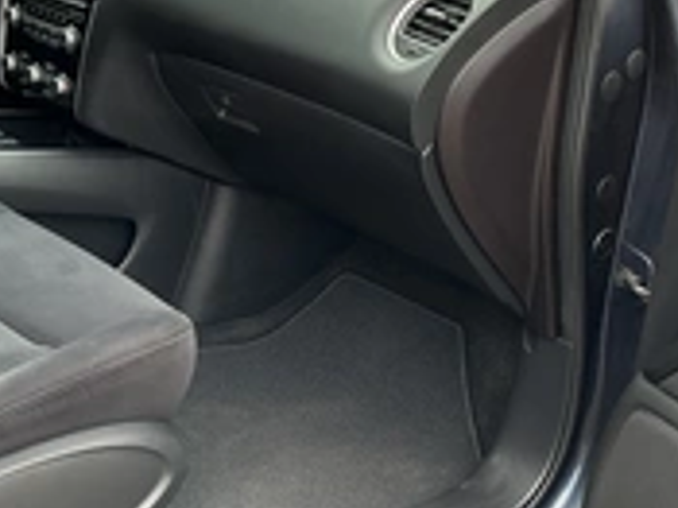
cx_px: 201
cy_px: 206
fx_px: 1253
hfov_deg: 30.0
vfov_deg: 22.9
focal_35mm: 64
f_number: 1.8
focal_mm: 3
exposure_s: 1/122
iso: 20
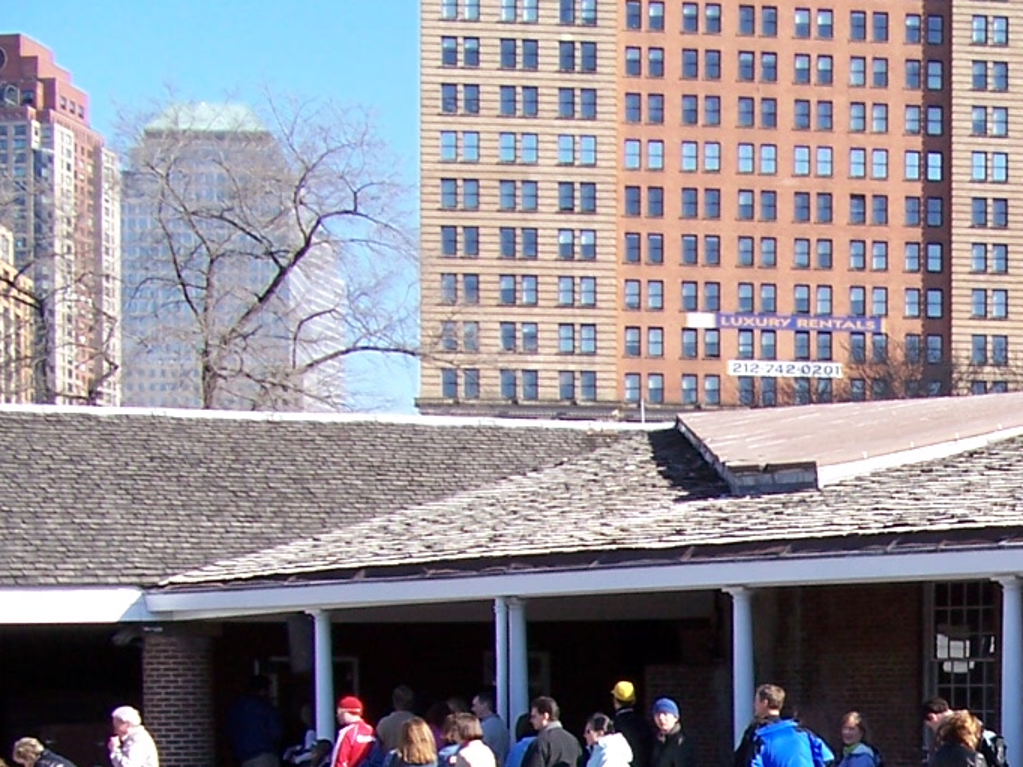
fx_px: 2511
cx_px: 1214
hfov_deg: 21.5
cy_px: 923
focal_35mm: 85
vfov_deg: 16.6
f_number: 4
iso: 80
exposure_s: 1/350
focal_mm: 6
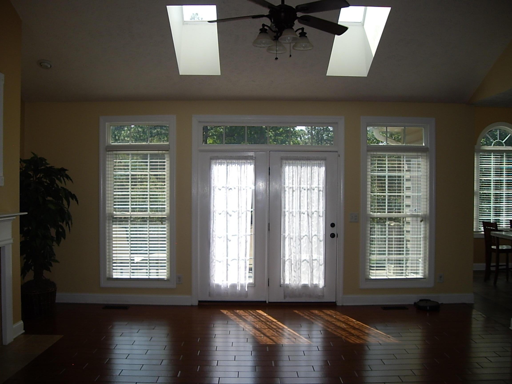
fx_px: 562
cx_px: 256
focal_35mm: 38
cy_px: 192
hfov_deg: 49.0
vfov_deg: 37.7
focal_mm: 6.2
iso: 50
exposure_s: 1/320
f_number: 2.7
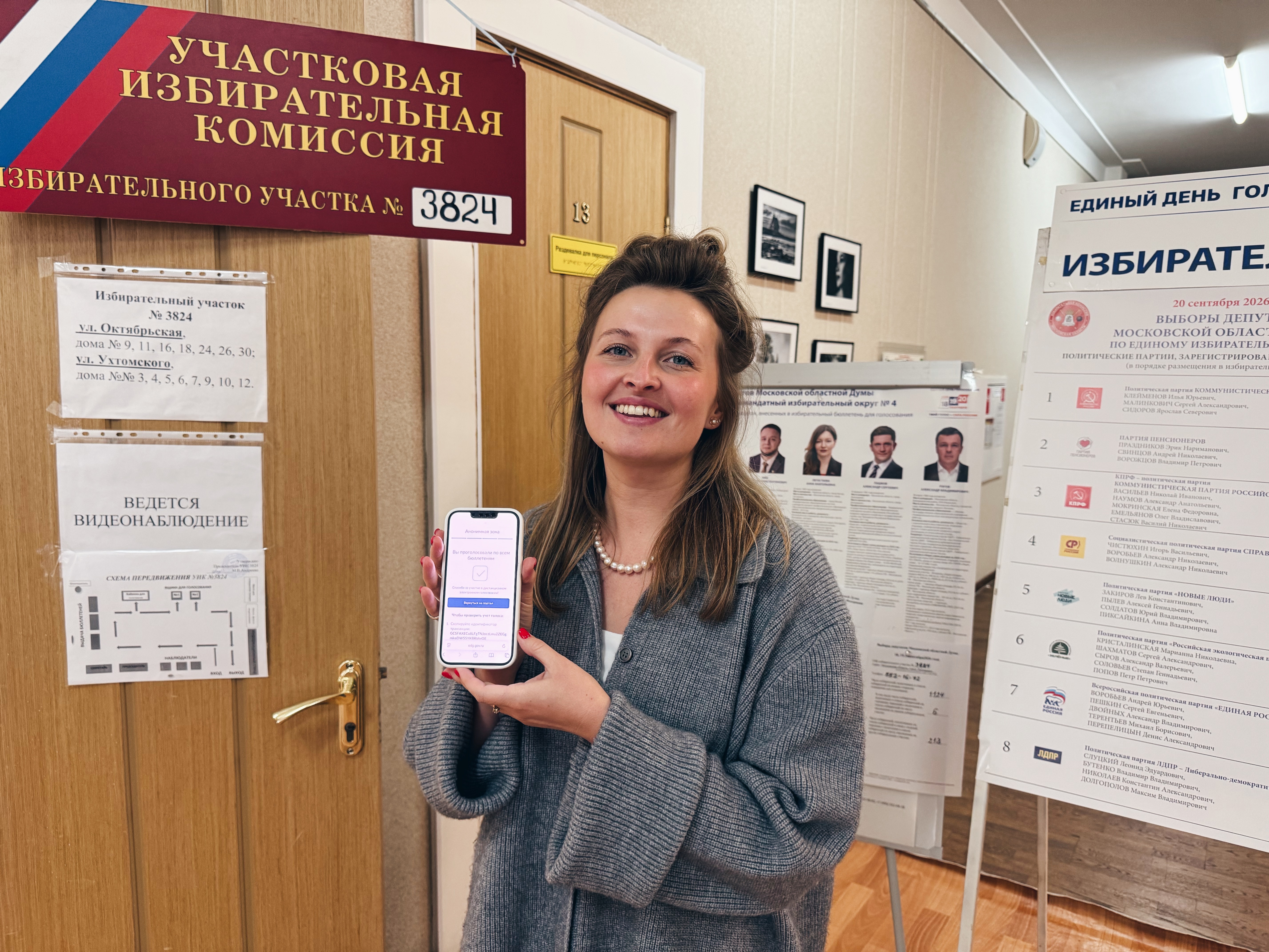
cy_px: 476
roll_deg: -0.7
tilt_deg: -6.7
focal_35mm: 24
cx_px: 634
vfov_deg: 56.8
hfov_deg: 71.6
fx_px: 880
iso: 320
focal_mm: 6.76
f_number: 1.78
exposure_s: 1/50
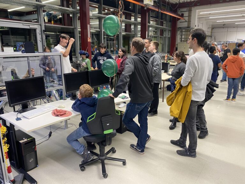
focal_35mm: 26
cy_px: 92
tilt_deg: -13.4
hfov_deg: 67.3
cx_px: 122
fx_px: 184
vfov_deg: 53.1
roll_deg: -0.2
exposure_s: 1/50
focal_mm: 4.25
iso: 160
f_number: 1.8
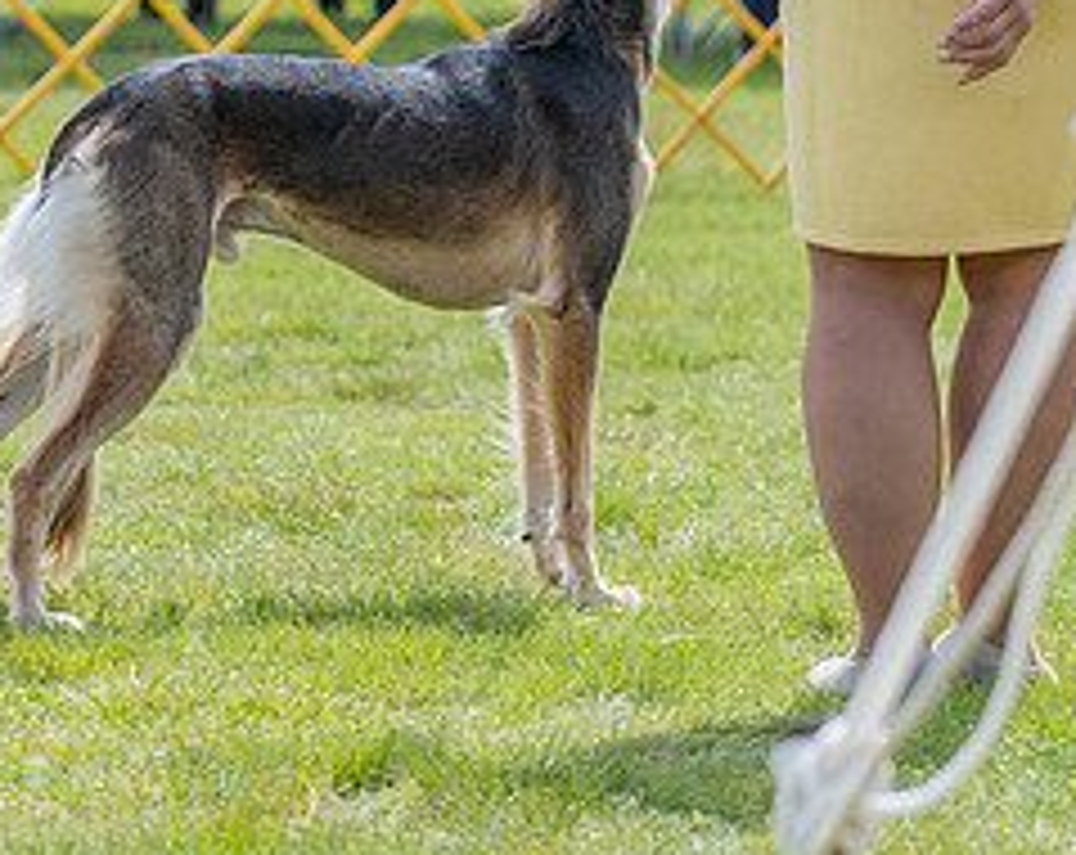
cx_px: 424
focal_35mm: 301
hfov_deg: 6.4
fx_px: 9562
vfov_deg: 5.1
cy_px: -257
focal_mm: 98
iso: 160
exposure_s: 1/1000
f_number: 3.5
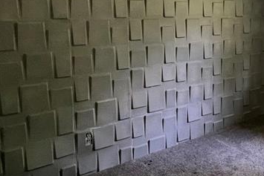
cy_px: 42
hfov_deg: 43.0
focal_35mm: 39
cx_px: 261
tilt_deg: -5.5
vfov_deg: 33.5
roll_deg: -0.3
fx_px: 286
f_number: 1.8
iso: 400
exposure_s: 1/60
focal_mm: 1.57
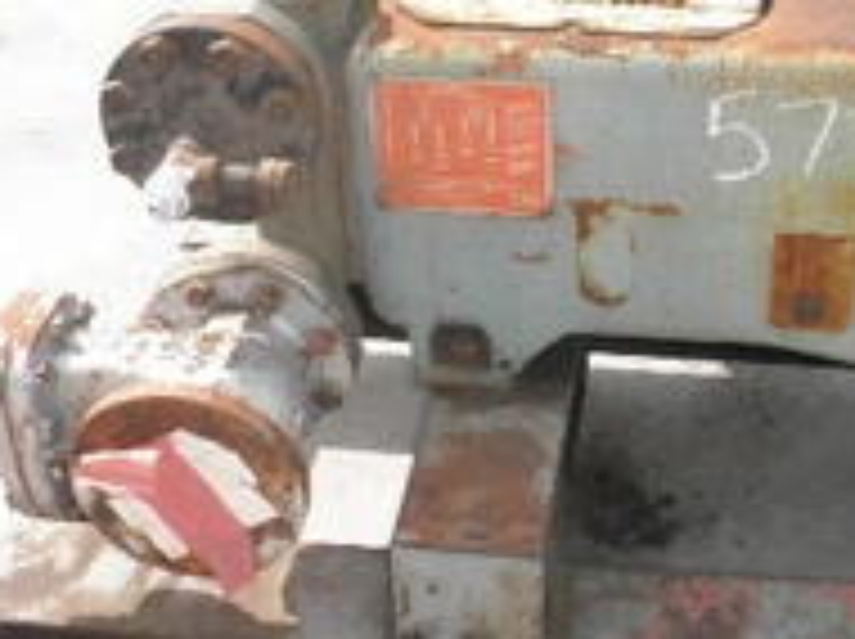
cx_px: 594
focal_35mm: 59
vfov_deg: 24.6
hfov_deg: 32.4
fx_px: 1455
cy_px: 207
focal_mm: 5
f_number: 3
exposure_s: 1/500
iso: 64
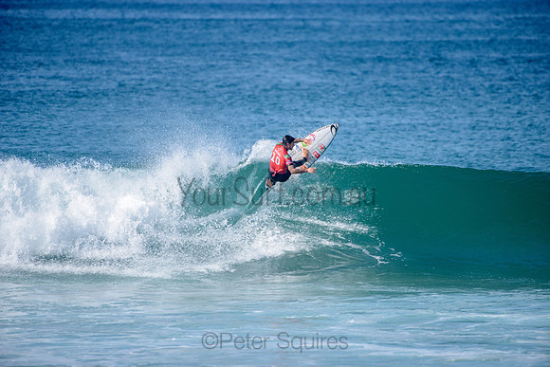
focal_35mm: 500
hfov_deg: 4.1
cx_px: 275
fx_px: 7640
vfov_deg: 2.8
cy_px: 184
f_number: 5.6
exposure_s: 1/2000
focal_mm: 500
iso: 160
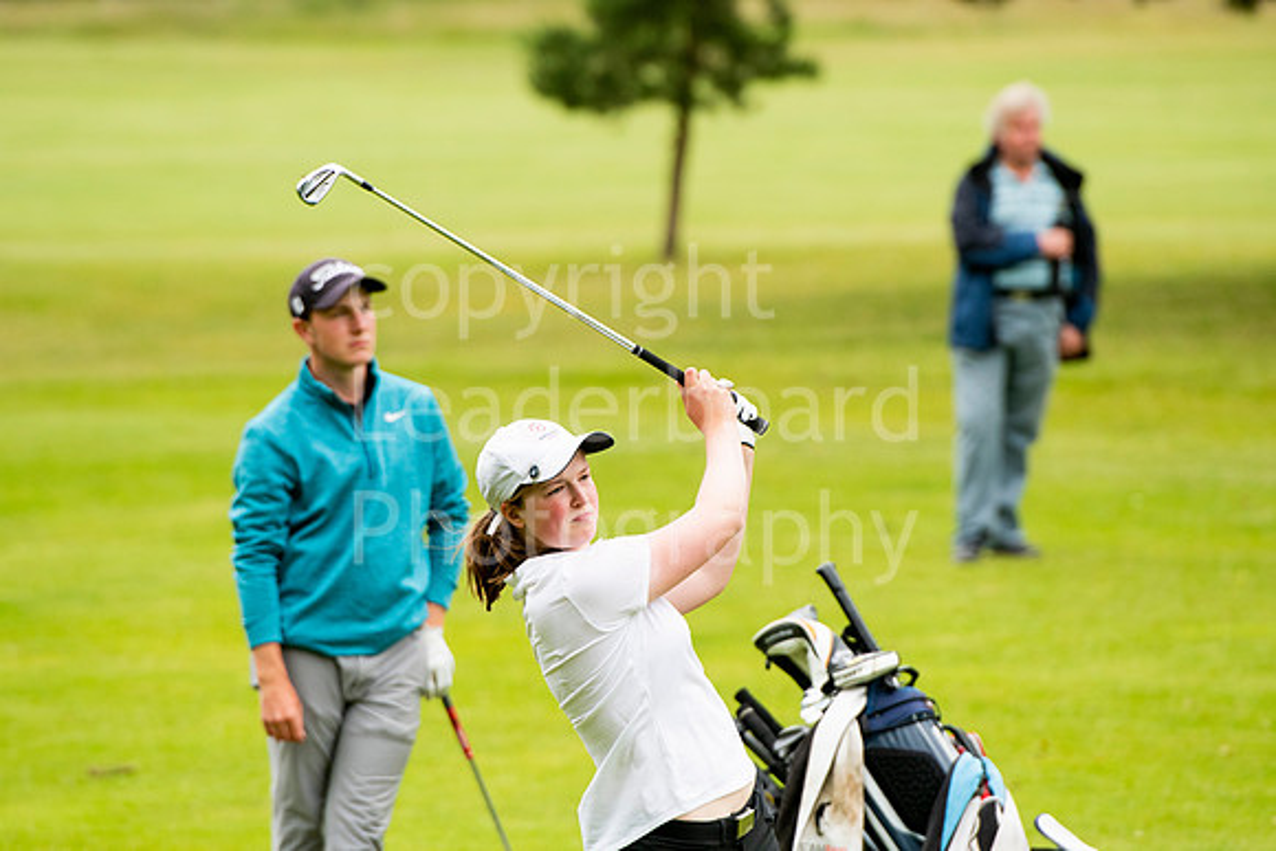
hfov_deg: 6.9
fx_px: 10635
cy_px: 426
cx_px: 638
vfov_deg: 4.6
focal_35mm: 300
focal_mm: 200
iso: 640
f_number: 4
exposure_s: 1/1250
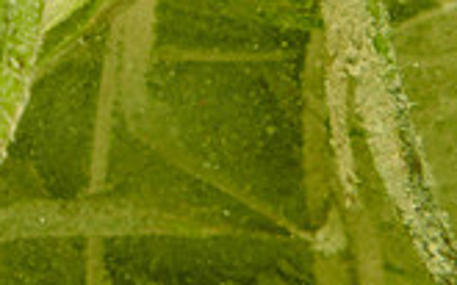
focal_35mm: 93
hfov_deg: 20.0
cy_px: -156
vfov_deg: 13.2
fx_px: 1158
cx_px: -183
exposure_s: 1/80
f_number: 2.8
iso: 100
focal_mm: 4.5
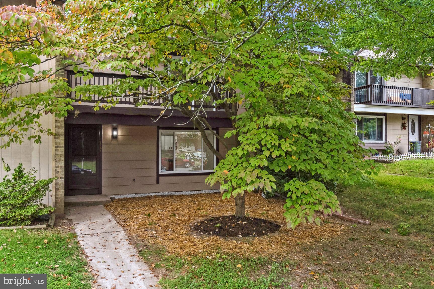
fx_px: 362
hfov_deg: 61.9
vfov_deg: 43.6
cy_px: 144
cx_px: 217
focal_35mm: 30
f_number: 8
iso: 800
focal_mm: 30
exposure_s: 1/60
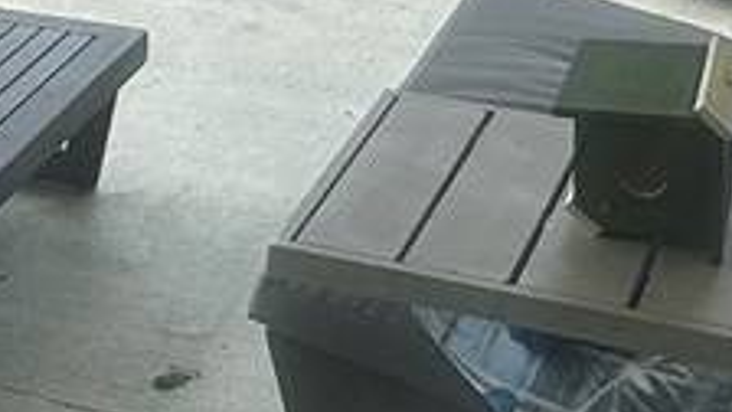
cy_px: 36
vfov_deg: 11.0
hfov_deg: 18.5
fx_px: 2116
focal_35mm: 109
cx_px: -170
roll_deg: +1.4
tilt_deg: -21.4
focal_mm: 2.22
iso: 50
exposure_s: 1/1006
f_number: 2.2
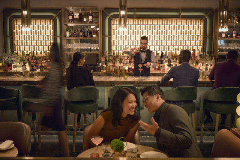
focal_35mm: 40
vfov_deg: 33.4
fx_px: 267
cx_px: 120
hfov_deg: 48.4
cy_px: 80
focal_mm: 40
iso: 500
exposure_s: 1/10
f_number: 8
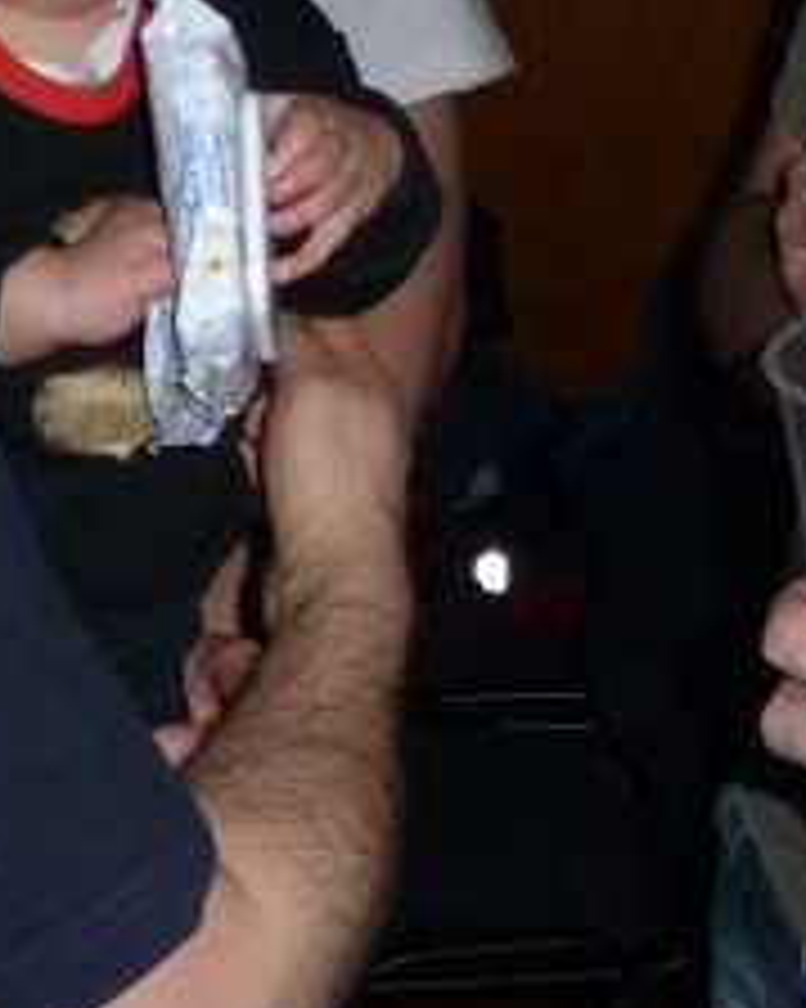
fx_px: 3730
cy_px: -81
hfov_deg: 12.3
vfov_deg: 15.0
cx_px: 657
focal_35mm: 125
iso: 100
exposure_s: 1/30
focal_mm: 4.7
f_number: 3.3
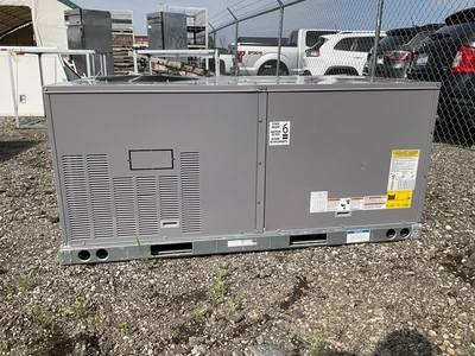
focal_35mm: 29
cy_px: 178
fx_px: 398
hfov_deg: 61.7
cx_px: 238
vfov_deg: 48.2
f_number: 1.8
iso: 25
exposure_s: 1/2801
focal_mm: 3
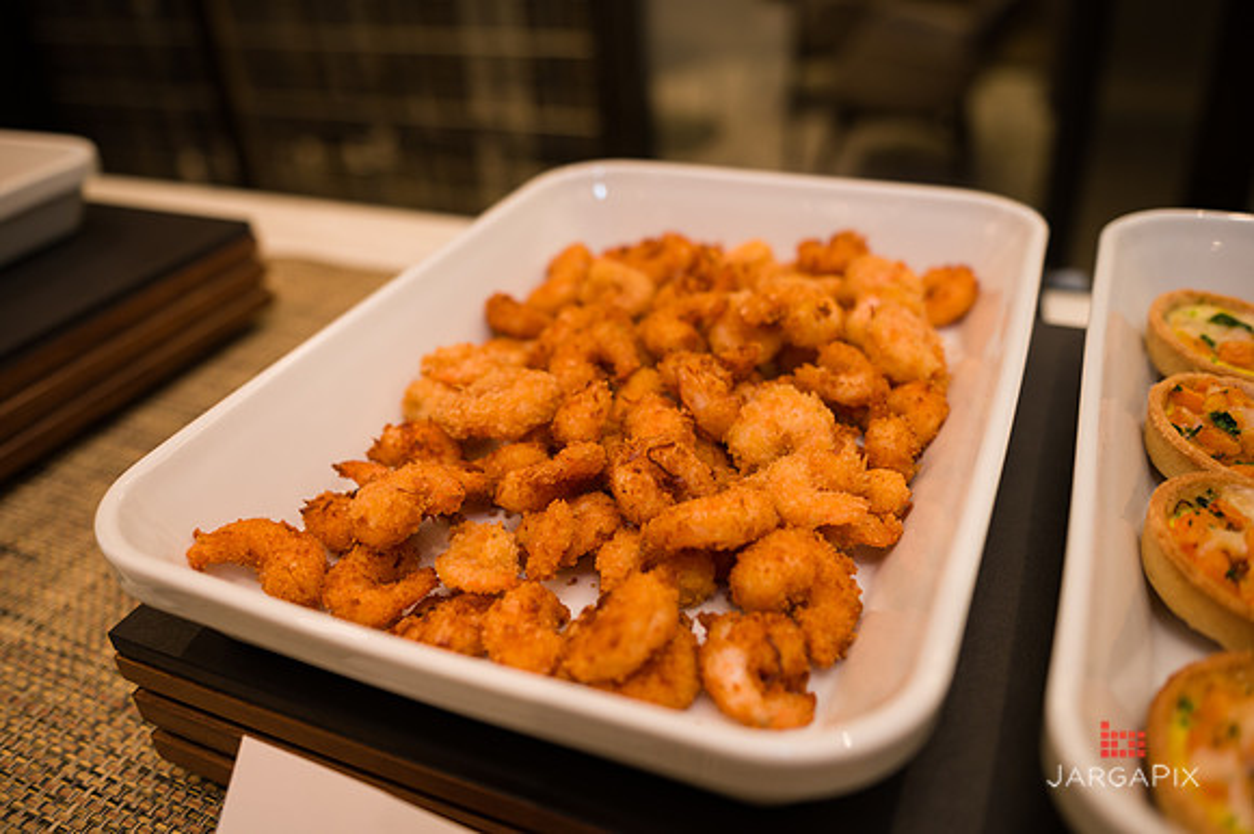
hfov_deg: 60.3
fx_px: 1079
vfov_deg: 42.3
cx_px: 627
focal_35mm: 31
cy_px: 417
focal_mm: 31
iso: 400
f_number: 3.2
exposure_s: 1/200
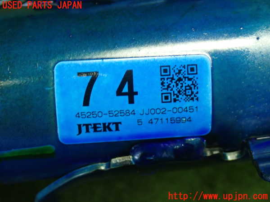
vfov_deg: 19.1
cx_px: 135
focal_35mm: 77
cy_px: 101
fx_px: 601
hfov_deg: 25.3
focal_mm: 13.65
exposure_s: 1/30
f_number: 4.1
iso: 800
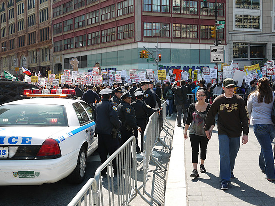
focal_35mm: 42
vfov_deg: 34.3
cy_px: 105
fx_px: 334
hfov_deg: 44.8
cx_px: 143
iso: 100
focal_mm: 20
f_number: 7.1
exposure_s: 1/125
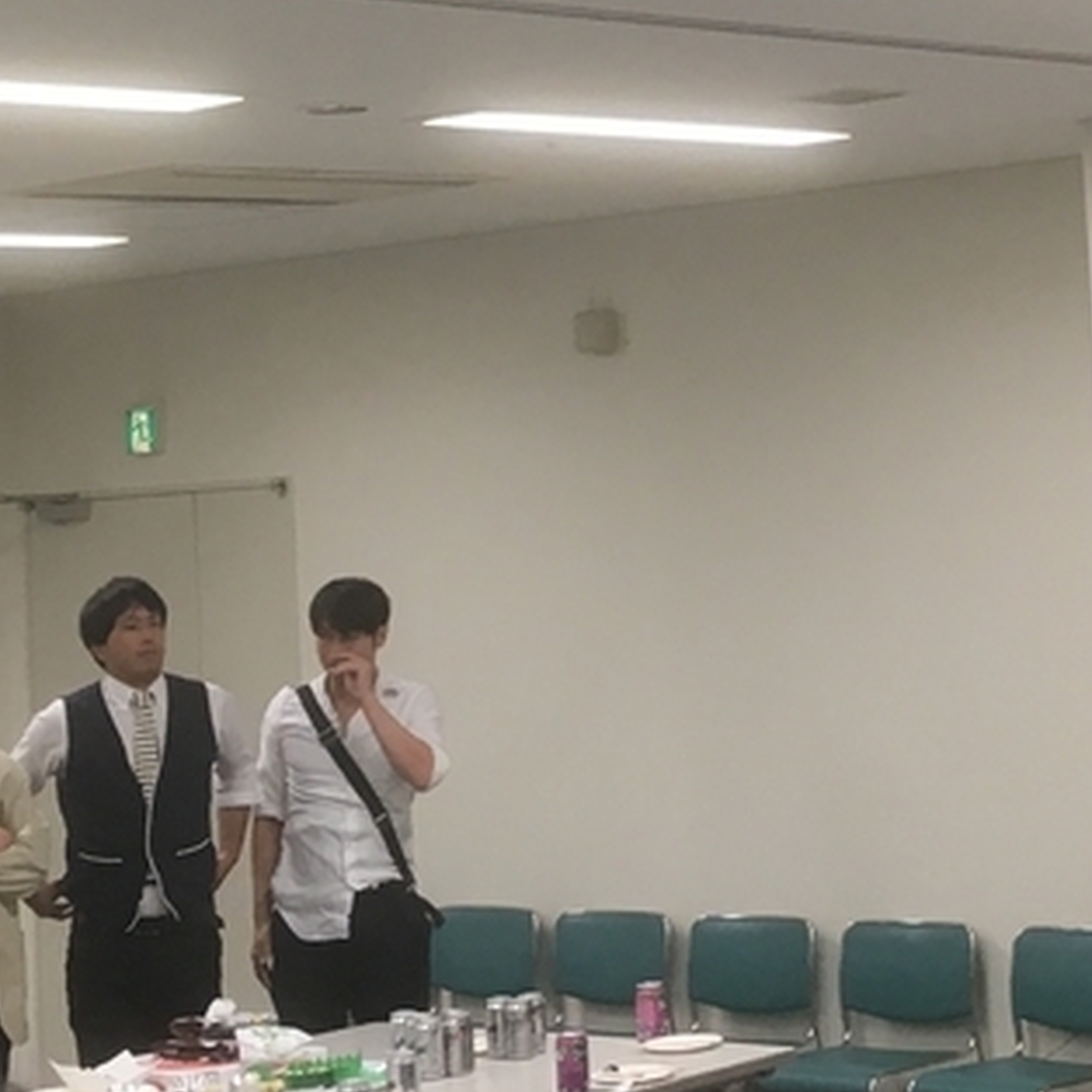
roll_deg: +4.8
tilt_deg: +5.4
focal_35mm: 98
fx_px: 3498
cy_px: 129
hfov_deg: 17.5
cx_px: 956
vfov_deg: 17.5
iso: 32
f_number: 2.2
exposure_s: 1/30
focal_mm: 4.15
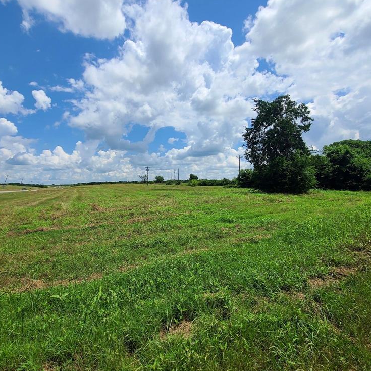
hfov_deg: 87.3
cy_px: 181
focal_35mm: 16
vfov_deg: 87.4
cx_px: 173
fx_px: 194
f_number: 2.2
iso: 64
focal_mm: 2.2
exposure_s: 1/3333
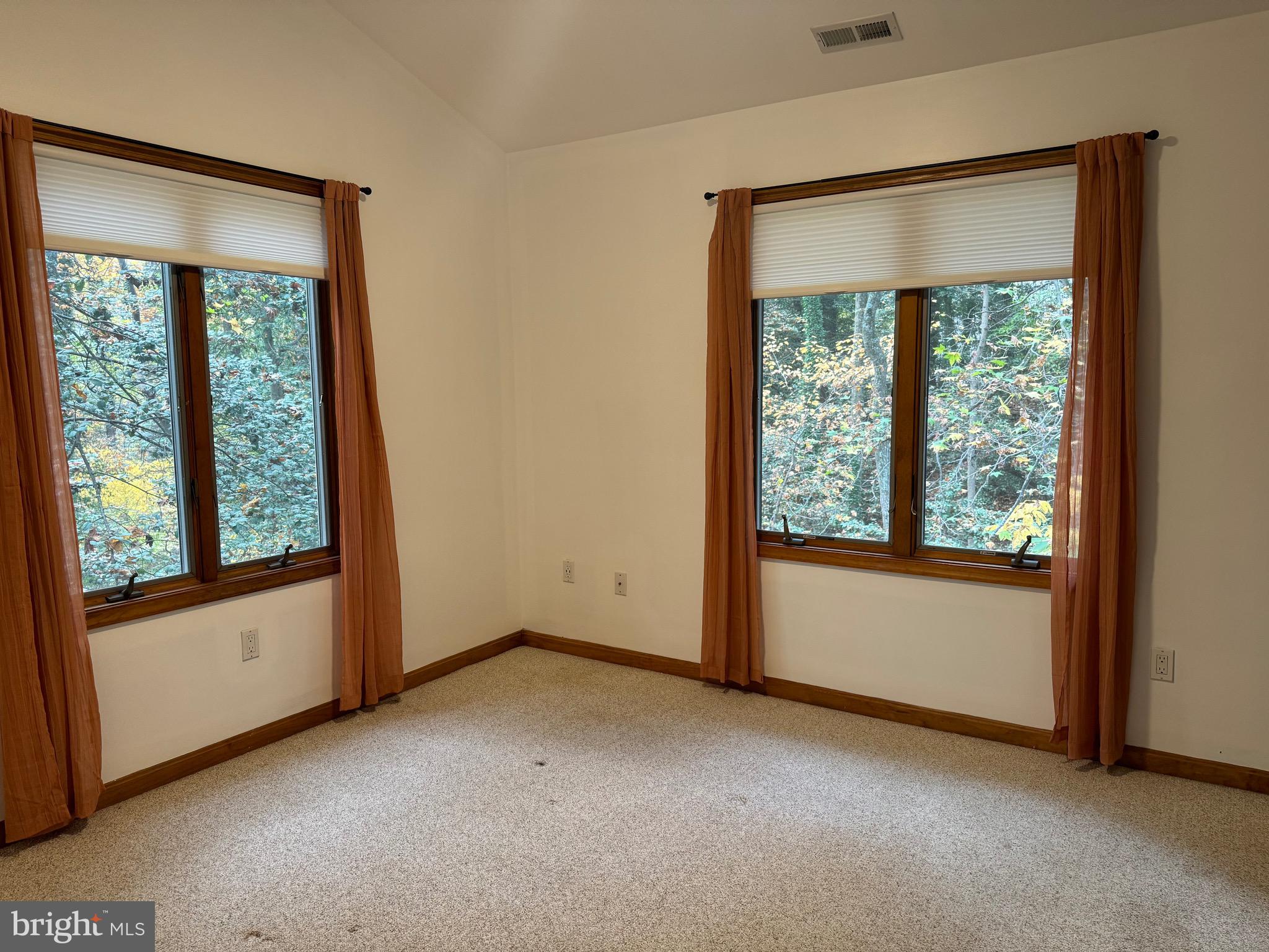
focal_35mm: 24
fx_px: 880
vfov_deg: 56.8
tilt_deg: -6.8
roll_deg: +0.7
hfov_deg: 71.6
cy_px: 476
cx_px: 634
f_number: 1.78
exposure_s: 1/60
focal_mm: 6.76
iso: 125
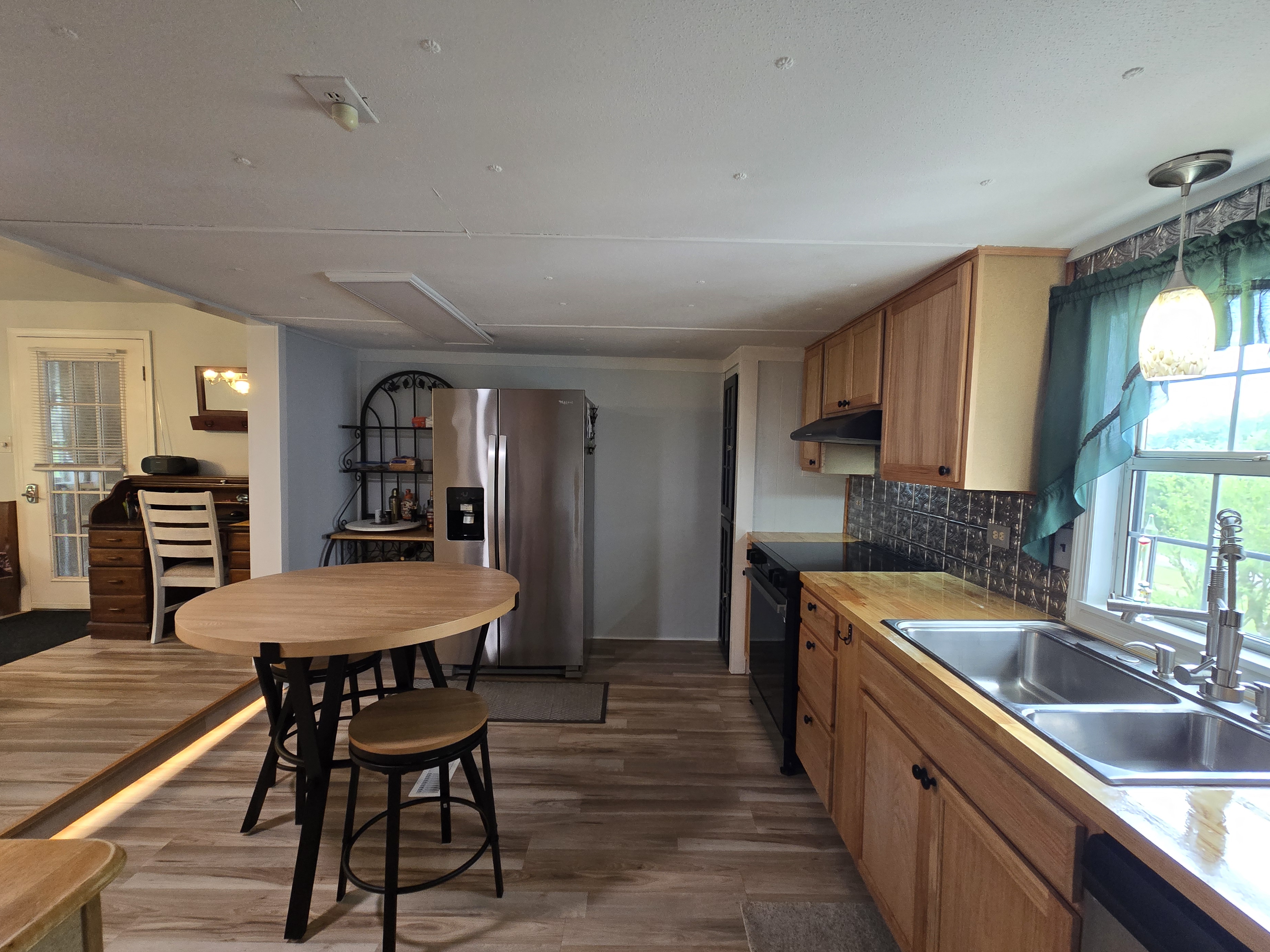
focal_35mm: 14
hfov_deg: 102.1
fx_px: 514
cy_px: 482
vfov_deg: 85.7
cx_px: 642
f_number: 2.2
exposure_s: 1/60
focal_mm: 2.2
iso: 250
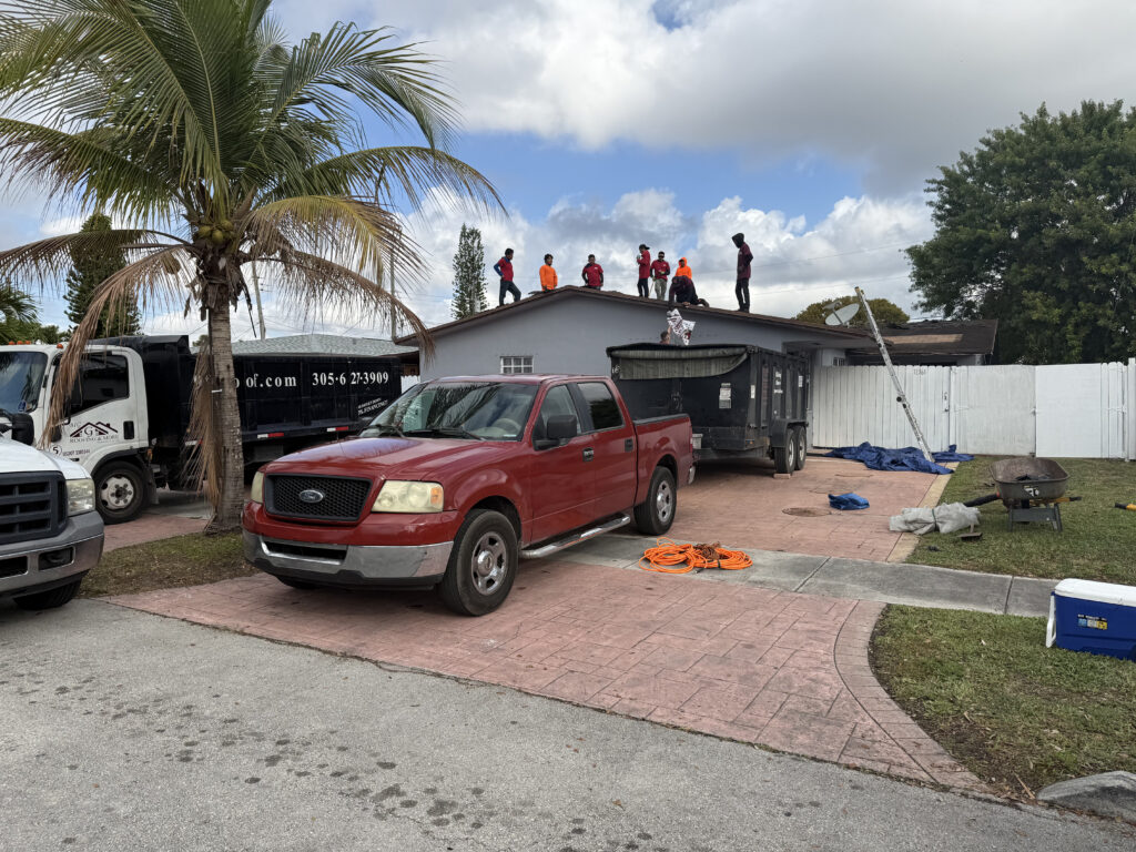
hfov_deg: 71.6
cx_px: 568
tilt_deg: -2.1
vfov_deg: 56.8
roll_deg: -1.0
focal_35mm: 24
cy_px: 426
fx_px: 788
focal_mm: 6.76
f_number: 1.78
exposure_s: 1/3759
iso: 80
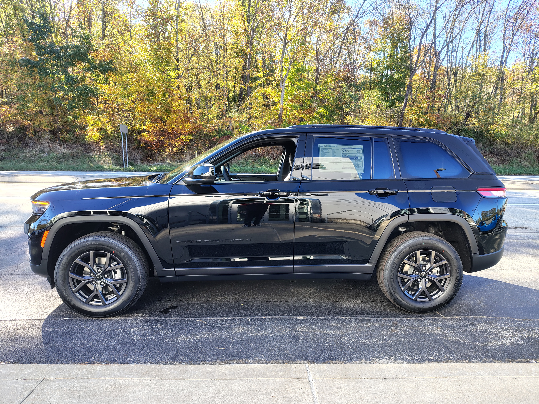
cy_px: 202
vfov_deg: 56.8
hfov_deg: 71.6
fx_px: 374
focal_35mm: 24
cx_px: 270
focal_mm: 5.56
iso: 100
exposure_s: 1/122
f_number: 1.8
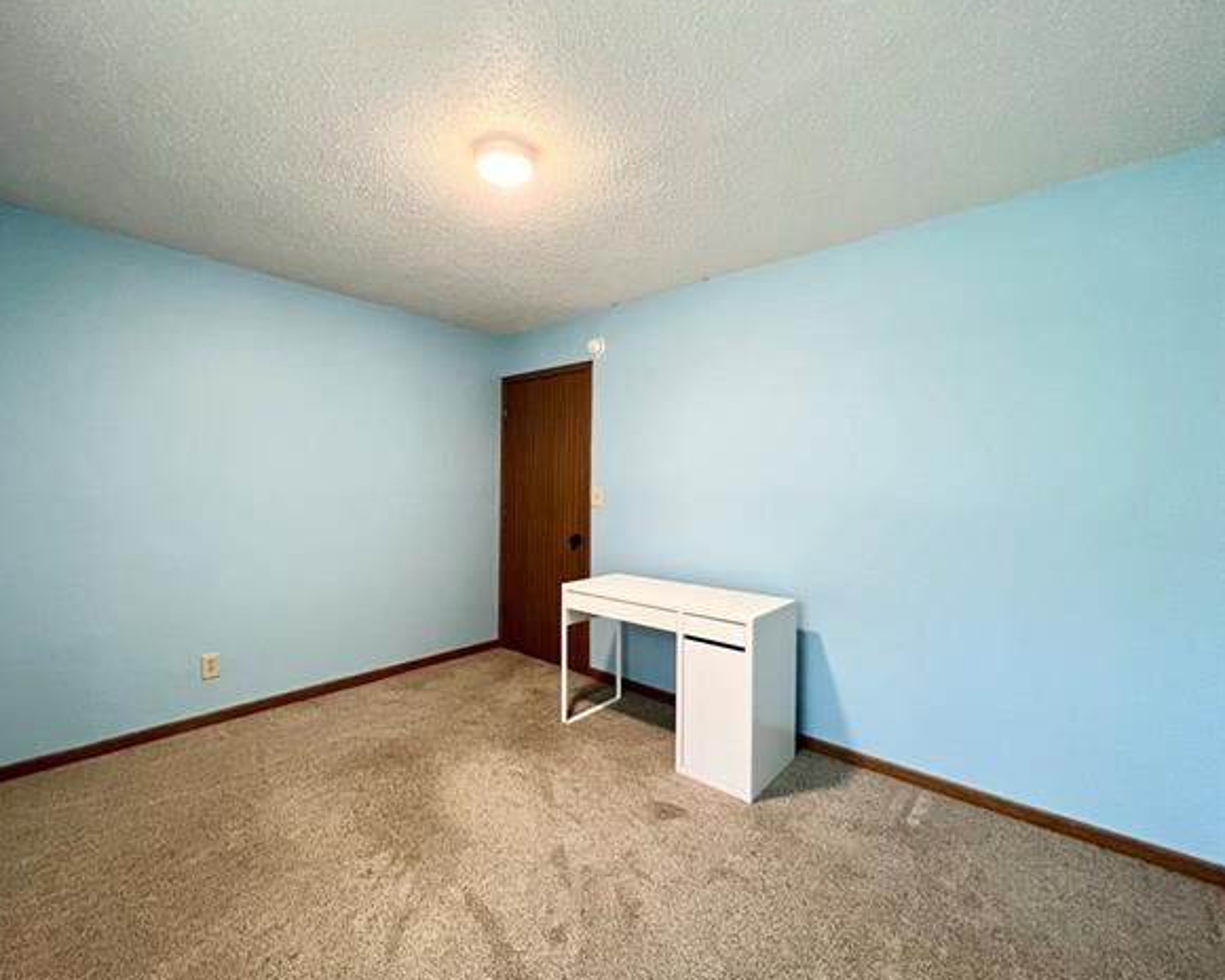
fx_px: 508
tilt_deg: -0.5
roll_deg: -0.8
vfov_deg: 88.0
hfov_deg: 100.4
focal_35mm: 14
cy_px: 486
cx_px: 558
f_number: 1.8
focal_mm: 1.57
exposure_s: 1/60
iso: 320
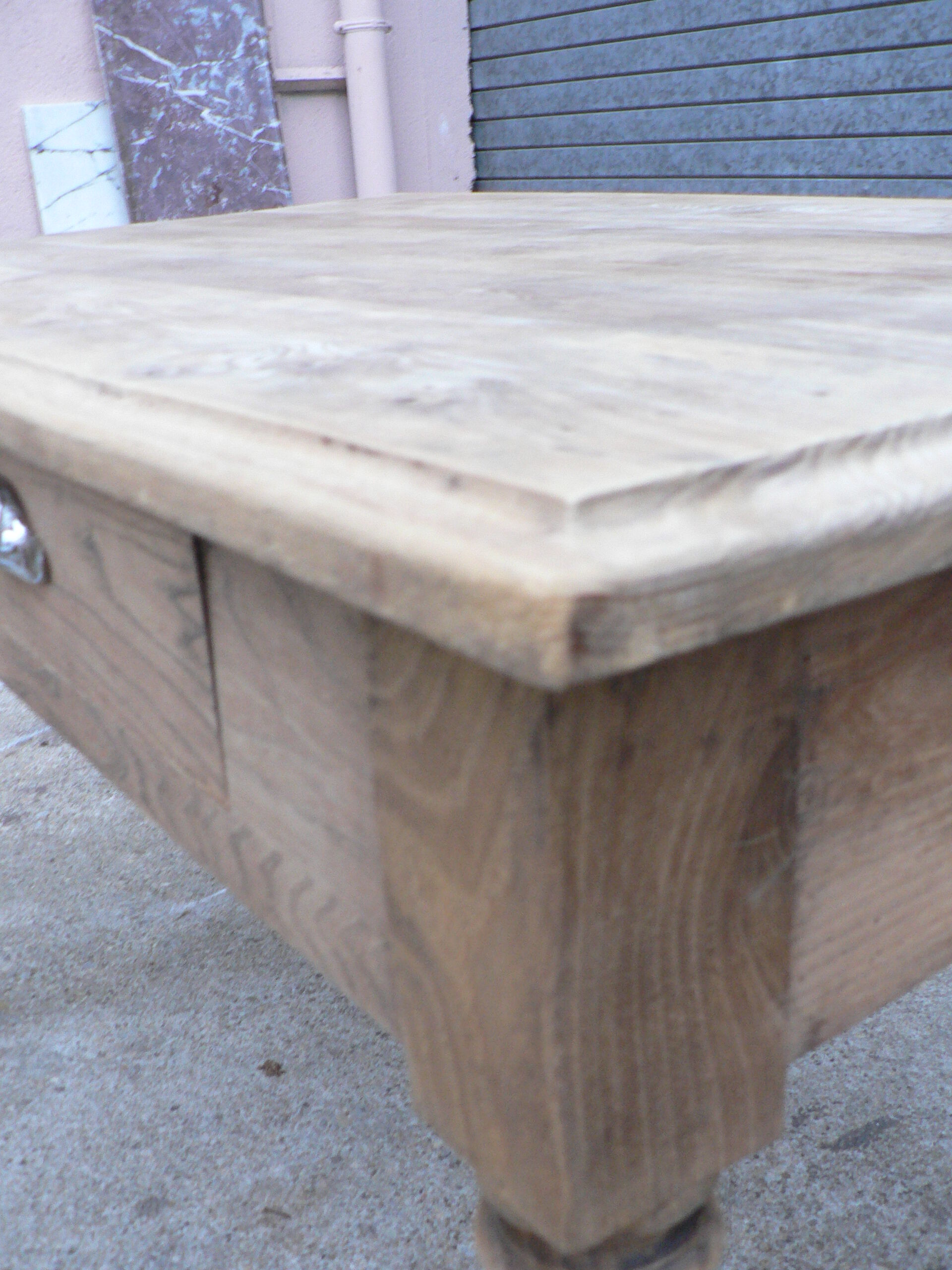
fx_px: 1320
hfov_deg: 39.7
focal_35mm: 36
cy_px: 635
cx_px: 476
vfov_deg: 51.4
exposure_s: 1/20
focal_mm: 6
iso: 200
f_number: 2.8
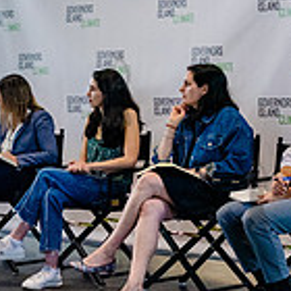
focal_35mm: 132
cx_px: -88
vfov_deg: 13.2
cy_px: 166
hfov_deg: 12.8
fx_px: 1255
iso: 4000
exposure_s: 1/320
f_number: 4
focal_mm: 32
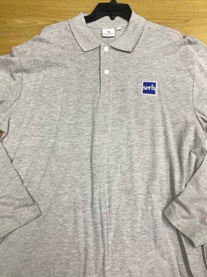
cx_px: 106
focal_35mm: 31
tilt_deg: -75.9
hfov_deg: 45.4
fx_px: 247
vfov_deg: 58.3
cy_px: 143
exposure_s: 1/25
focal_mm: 3.99
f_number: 1.8
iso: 25
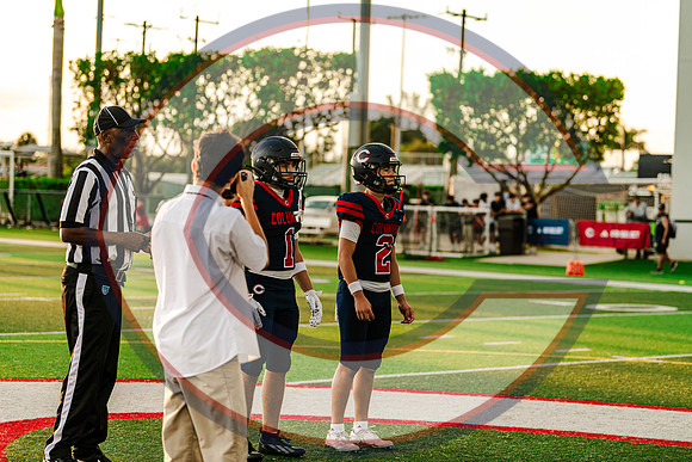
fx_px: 1884
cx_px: 346
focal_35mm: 98
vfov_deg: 14.0
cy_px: 231
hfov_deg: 20.8
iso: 640
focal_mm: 98
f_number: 2.8
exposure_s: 1/1000
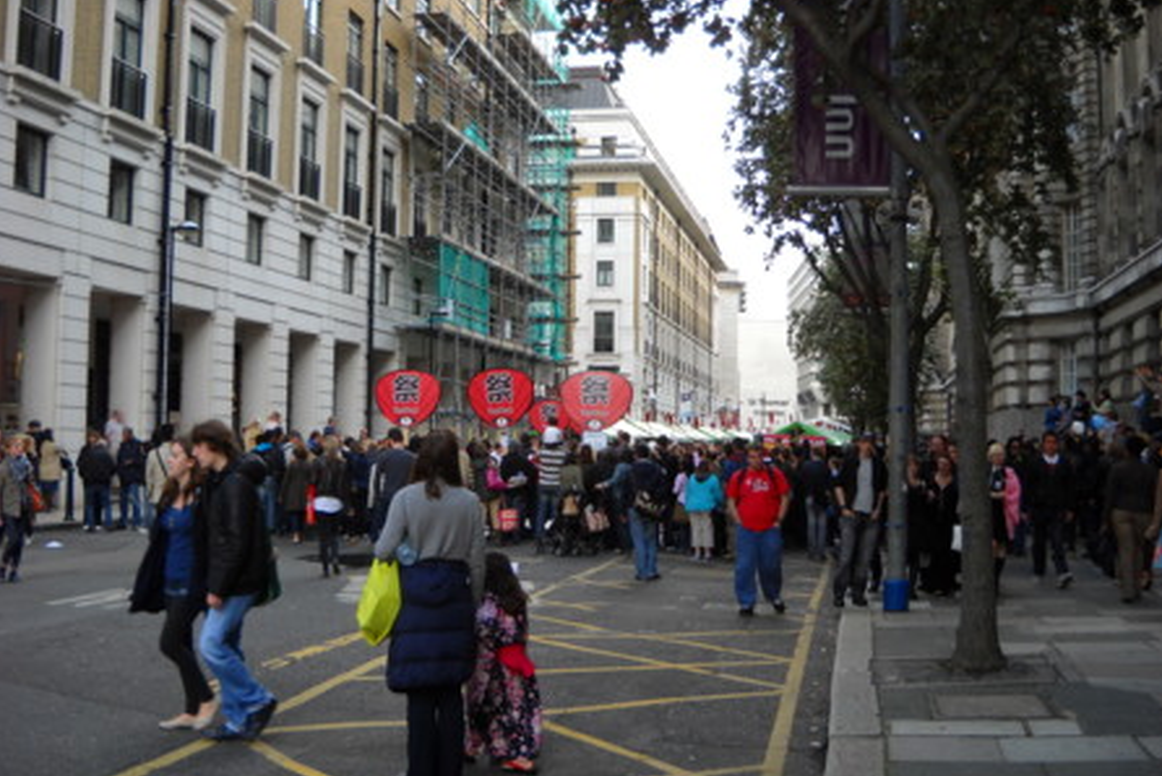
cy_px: 424
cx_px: 578
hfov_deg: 45.4
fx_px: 1389
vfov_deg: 31.2
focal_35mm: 43
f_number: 3.1
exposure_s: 1/129
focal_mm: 6.72
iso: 64
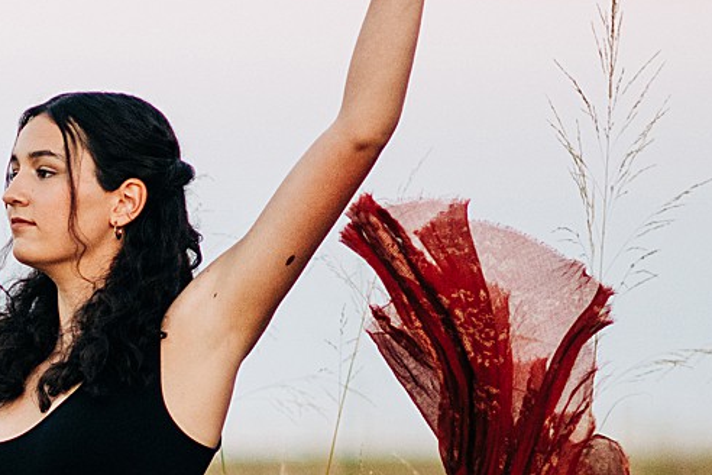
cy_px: 701
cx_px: -311
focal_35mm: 354
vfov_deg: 3.9
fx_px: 7001
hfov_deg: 5.8
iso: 800
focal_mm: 85
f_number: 1.6
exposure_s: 1/1000
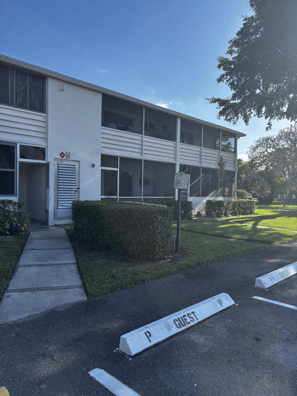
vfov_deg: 67.3
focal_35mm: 26
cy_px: 198
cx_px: 148
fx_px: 297
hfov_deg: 53.1
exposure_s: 1/2242
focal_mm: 5.96
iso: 50
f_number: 1.6
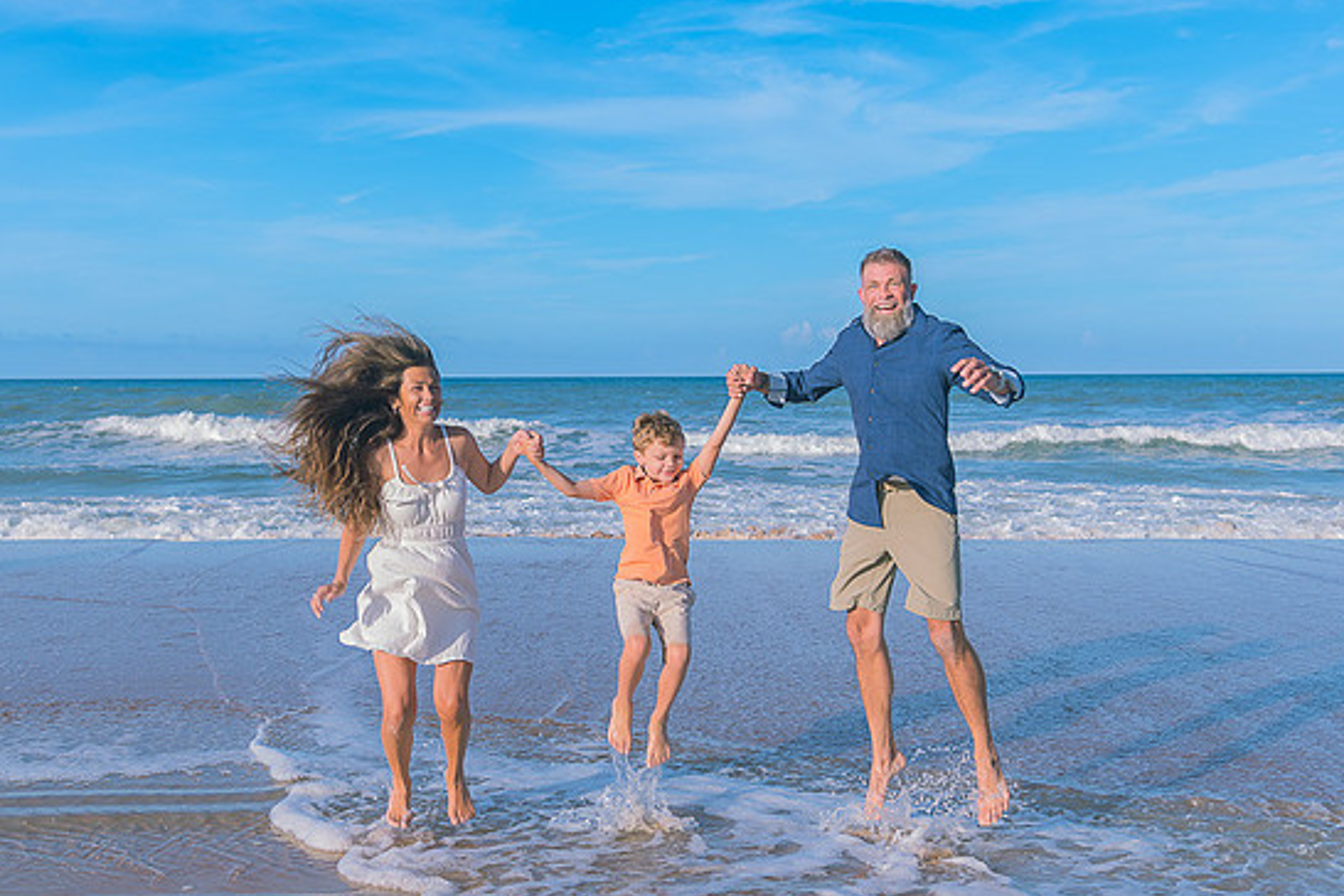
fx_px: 1680
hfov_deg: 43.6
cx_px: 616
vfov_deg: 29.9
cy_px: 469
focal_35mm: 45
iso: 100
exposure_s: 1/200
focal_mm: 34
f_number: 4
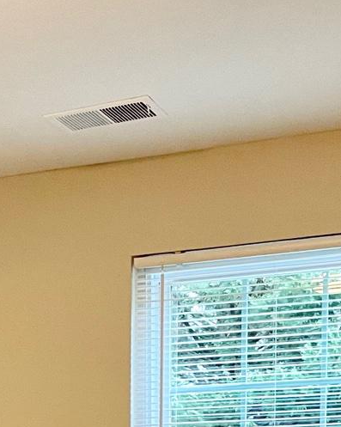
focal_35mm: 103
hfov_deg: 14.4
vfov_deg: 16.8
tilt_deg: -6.4
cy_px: 648
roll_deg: +0.6
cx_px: -72
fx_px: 1301
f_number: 1.6
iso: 160
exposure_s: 1/60
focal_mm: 4.2
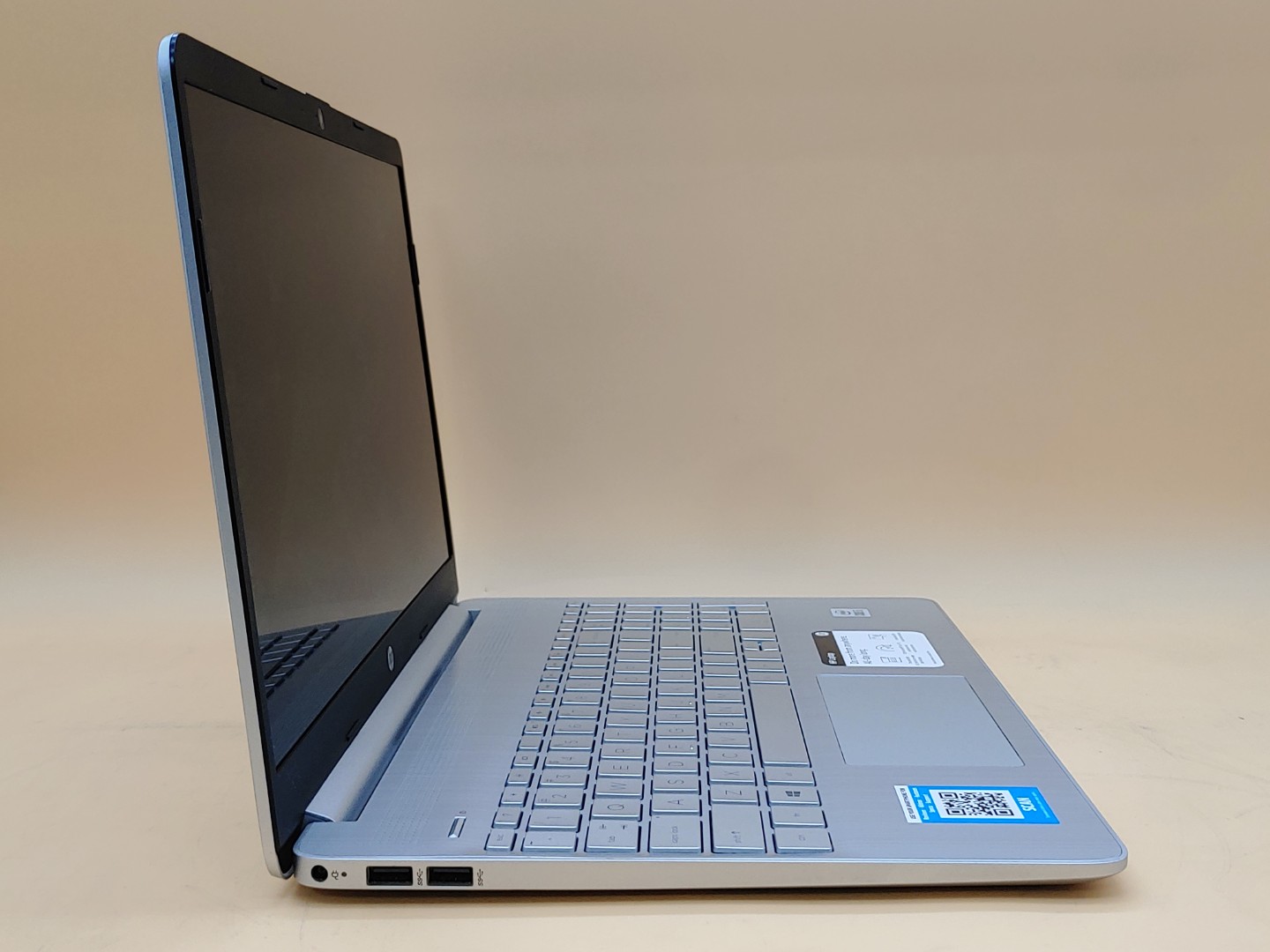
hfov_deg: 45.8
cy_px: 476
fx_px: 1504
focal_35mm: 41
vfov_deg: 35.1
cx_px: 635
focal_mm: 4.36
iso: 50
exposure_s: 1/157
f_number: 1.8
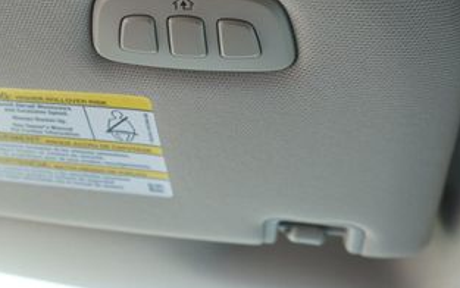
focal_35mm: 50
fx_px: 627
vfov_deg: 25.3
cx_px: 159
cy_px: 50
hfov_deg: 39.9
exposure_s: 1/60
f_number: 4
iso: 100
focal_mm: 16
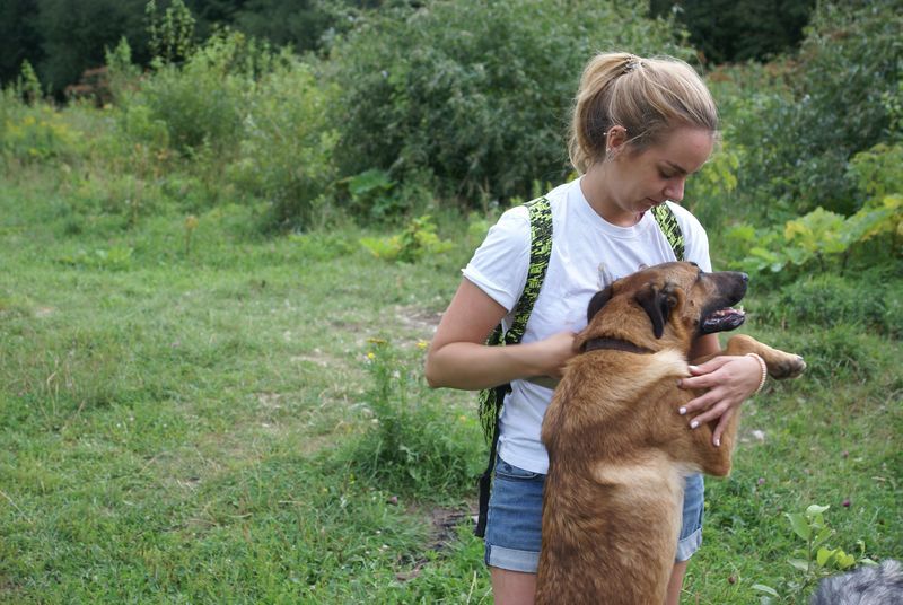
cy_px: 302
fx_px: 1319
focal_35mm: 52
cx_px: 452
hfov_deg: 37.8
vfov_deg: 25.8
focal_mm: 35
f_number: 4.5
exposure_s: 1/60
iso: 250
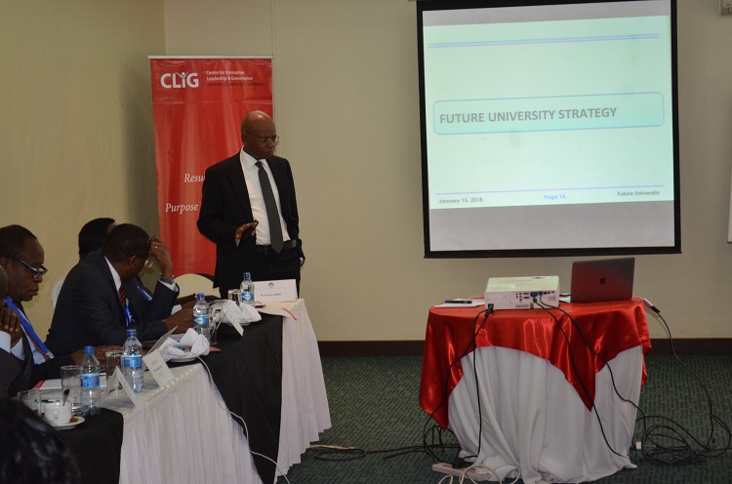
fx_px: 1673
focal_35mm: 82
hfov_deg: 24.7
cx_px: 366
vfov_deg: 16.5
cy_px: 242
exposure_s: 1/60
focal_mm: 55
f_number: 5.6
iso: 800
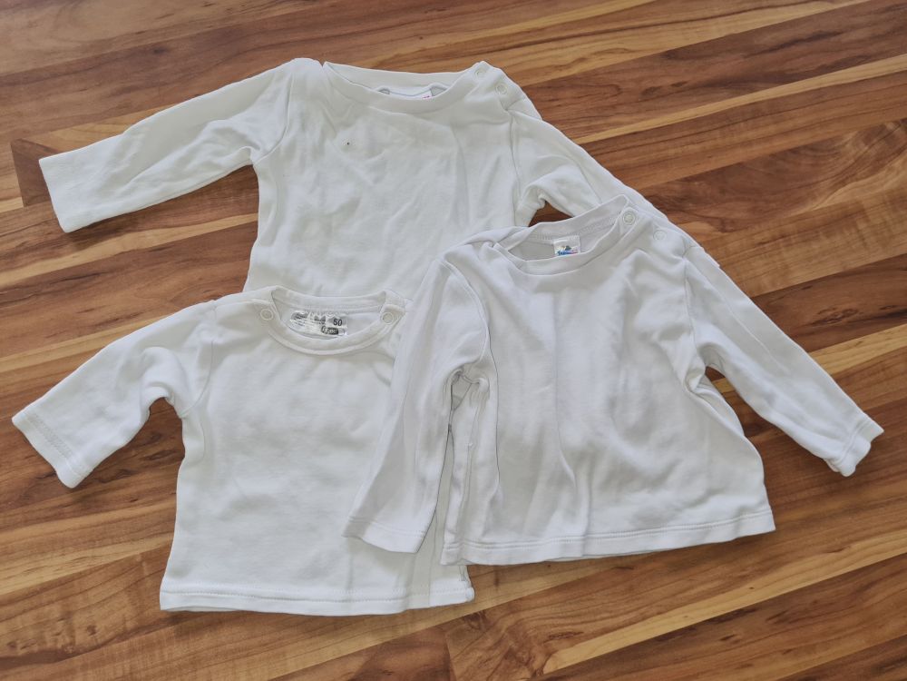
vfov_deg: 53.1
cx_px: 454
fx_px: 681
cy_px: 340
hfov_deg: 67.3
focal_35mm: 26
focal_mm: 5.4
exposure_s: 1/120
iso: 50
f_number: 1.8
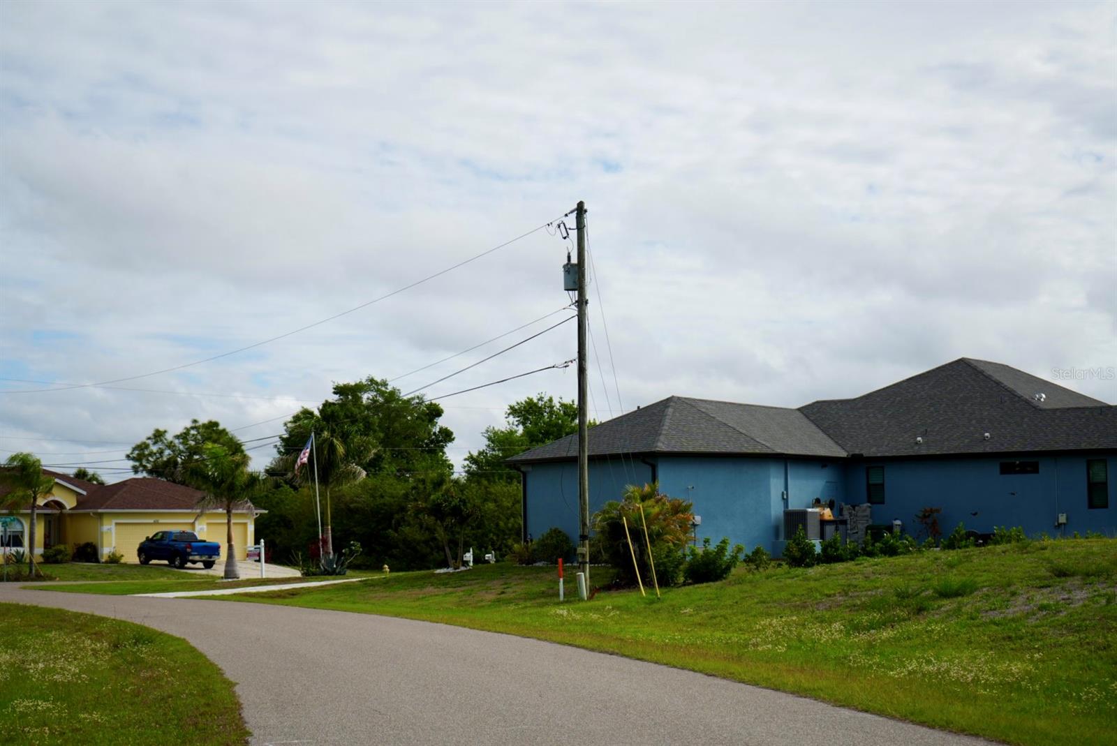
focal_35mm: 70
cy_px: 373
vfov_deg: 19.5
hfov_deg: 28.8
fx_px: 2173
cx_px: 558
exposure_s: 1/800
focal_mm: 70
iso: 100
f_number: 5.6
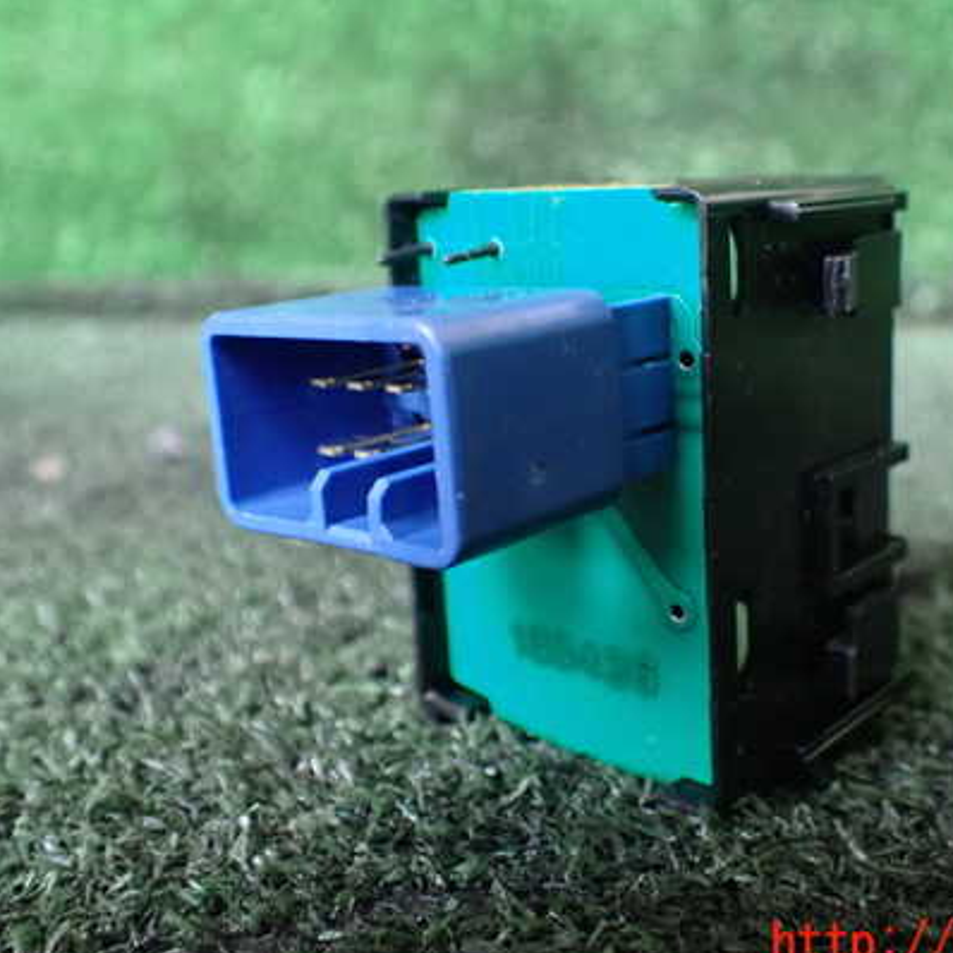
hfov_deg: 41.6
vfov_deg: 41.8
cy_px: 436
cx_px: 594
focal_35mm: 40
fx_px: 1246
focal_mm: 5.4
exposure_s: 1/30
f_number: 2.3
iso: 1250
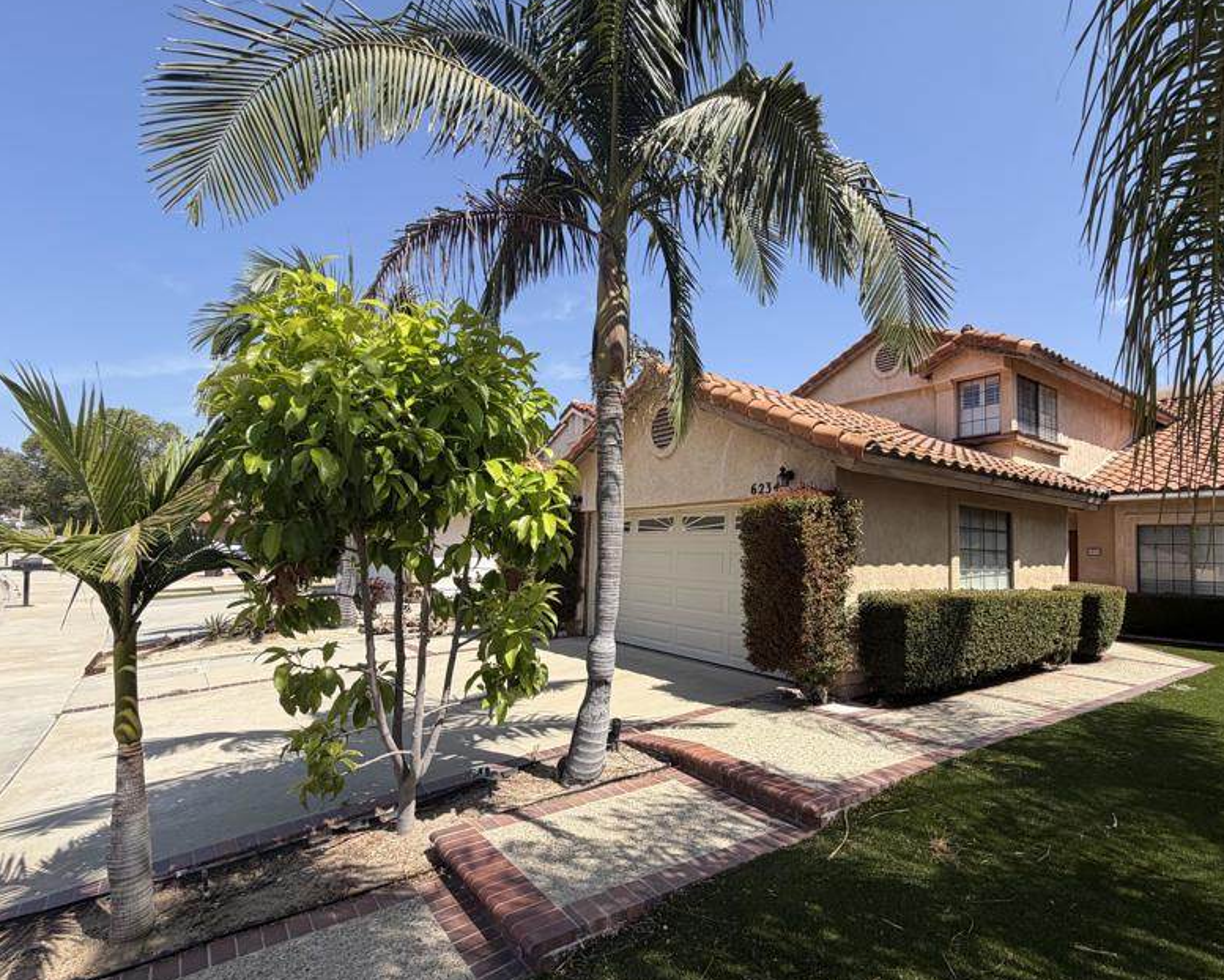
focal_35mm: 18
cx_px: 703
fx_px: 652
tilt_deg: +5.0
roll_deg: -1.0
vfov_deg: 73.8
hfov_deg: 85.8
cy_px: 510
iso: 32
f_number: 2.2
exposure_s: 1/770
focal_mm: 2.22
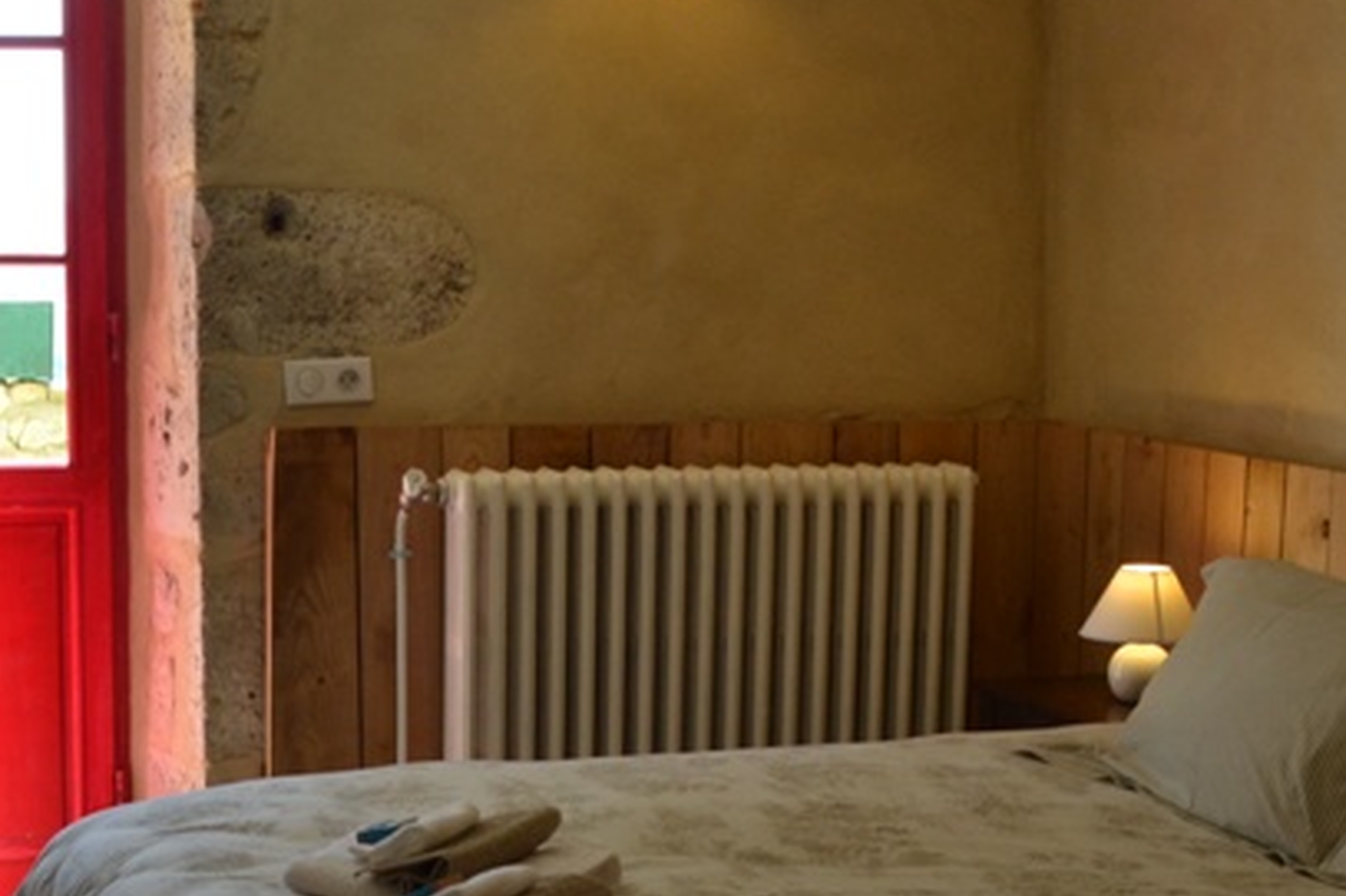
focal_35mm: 68
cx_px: 291
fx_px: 2541
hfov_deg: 29.1
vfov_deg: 19.9
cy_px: 630
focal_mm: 18
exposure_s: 1/125
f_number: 5.6
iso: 400
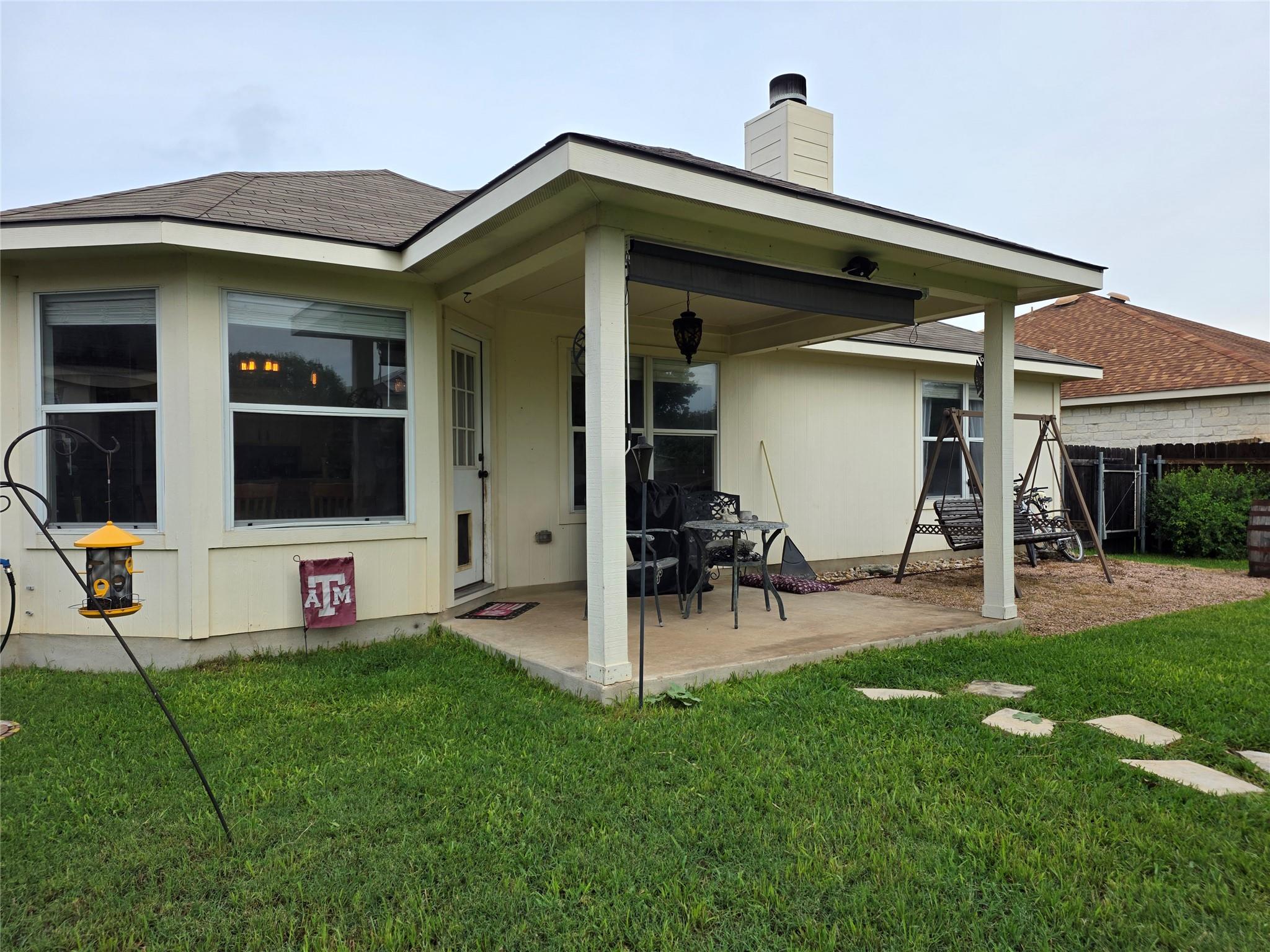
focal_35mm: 23
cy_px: 476
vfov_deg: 58.9
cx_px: 635
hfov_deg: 73.9
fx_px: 844
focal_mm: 6.25
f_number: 1.7
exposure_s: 1/2463
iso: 80
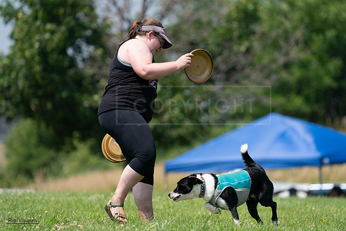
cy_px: 116
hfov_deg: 4.9
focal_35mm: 422
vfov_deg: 3.3
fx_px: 4057
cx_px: 173
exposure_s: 1/4000
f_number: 6.3
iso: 1000
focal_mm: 422
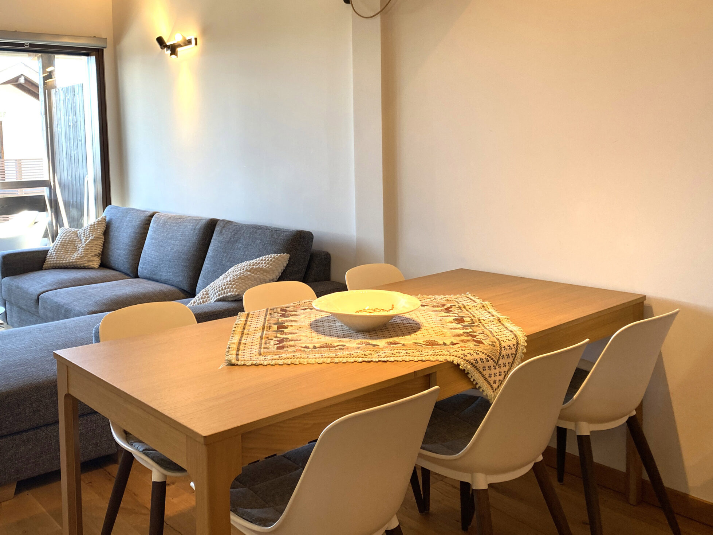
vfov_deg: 41.5
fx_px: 700
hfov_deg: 53.8
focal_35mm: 34
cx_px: 309
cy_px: 206
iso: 80
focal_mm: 4.25
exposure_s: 1/100
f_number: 1.8
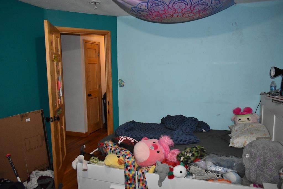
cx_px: 142
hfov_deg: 67.4
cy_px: 94
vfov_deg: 47.9
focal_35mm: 27
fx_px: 212
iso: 3200
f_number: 3.5
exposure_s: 1/160
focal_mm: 18
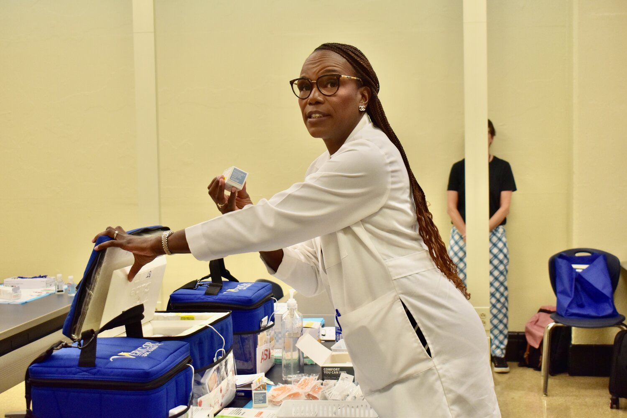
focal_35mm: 52
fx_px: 914
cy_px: 209
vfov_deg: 25.8
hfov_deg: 37.9
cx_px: 314
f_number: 4.5
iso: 800
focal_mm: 35
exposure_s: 1/160
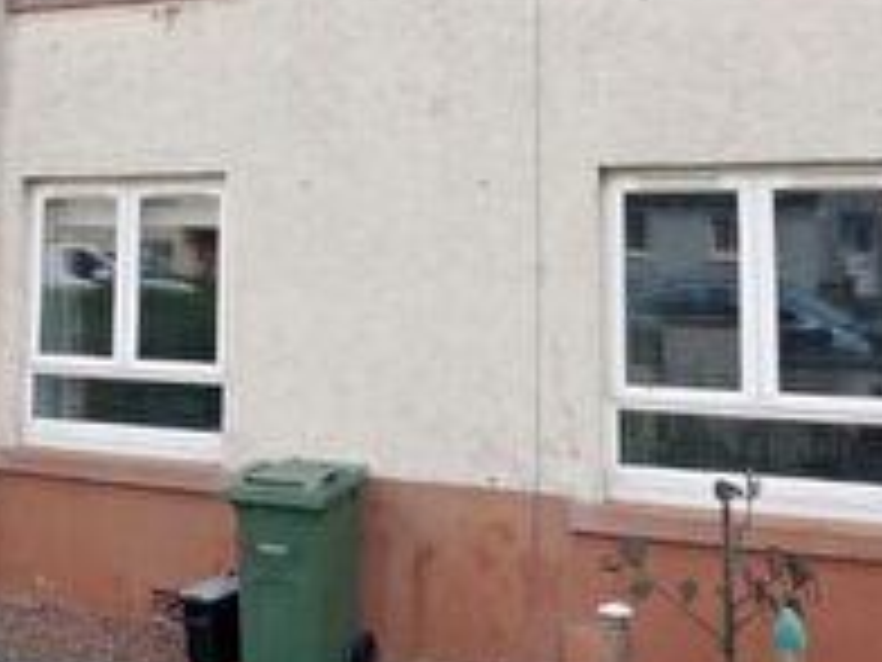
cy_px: 101
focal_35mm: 50
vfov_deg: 28.3
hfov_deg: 38.1
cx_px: 389
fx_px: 1274
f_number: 5.6
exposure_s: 1/200
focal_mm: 7
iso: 200
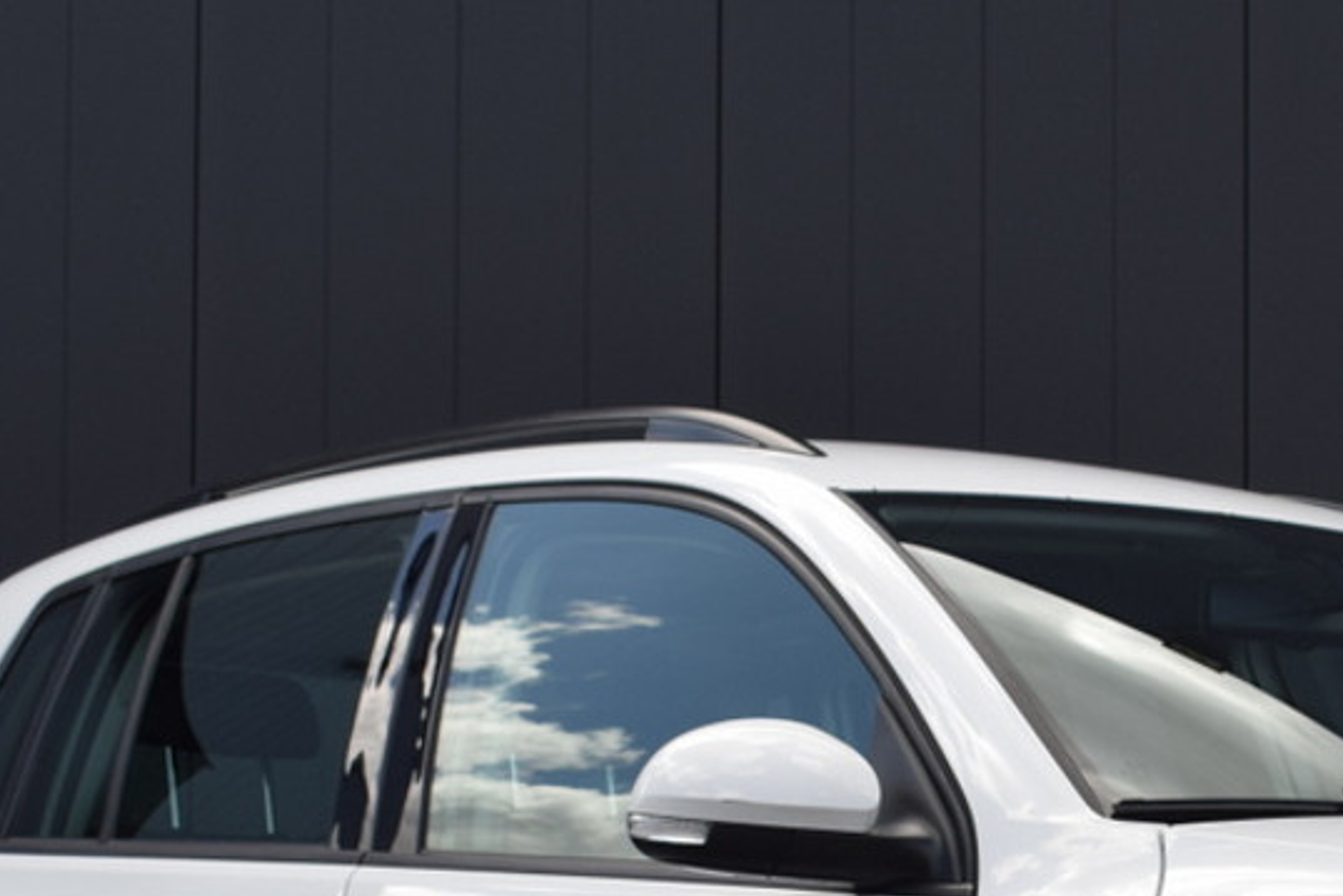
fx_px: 4366
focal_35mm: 117
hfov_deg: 17.2
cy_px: 980
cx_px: 1268
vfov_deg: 11.6
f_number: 8
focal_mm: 30
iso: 200
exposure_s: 1/250
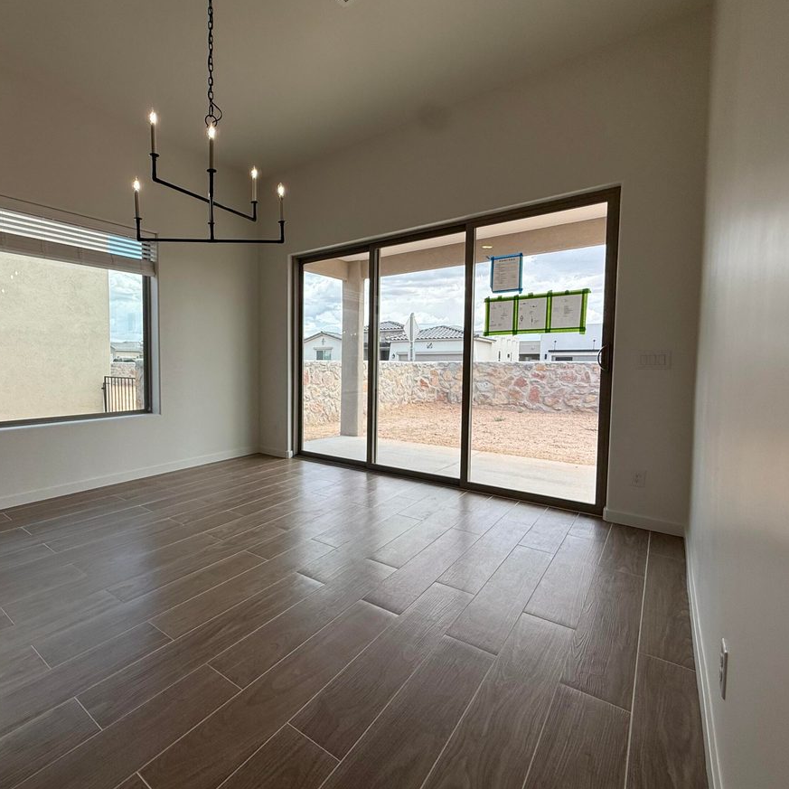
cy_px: 387
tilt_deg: -3.0
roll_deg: -0.2
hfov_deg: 81.4
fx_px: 438
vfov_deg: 84.0
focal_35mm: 17
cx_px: 269
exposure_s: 1/770
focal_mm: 2.22
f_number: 2.2
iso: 64
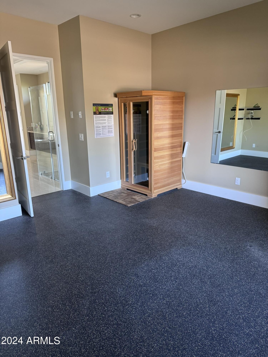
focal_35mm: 24
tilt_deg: -14.3
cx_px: 134
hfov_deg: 56.8
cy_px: 178
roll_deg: +0.0
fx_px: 248
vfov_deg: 71.6
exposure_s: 1/60
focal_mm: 6.76
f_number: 1.78
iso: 250
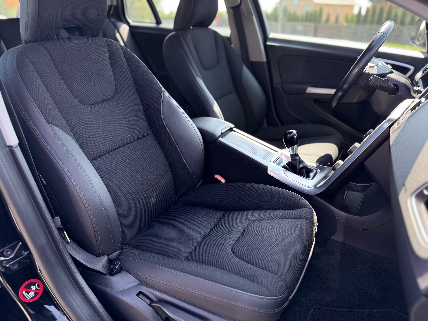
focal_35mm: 24
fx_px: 297
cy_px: 160
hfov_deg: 71.6
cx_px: 214
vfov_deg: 56.8
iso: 64
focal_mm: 6.76
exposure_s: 1/170
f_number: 1.78
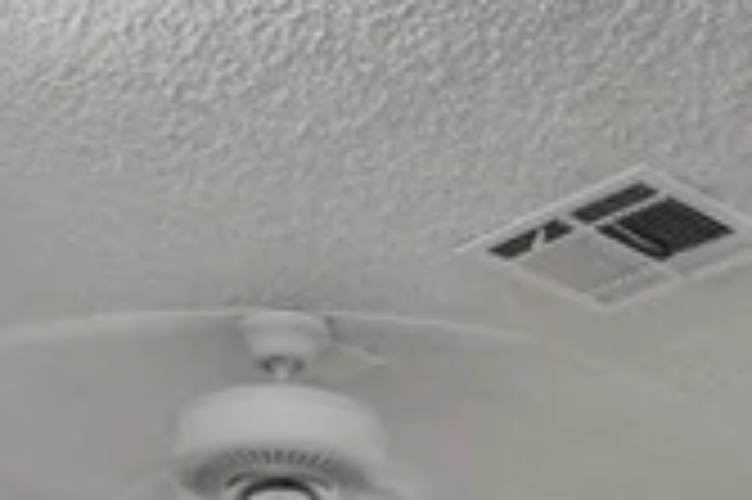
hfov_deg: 20.8
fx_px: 2045
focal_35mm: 98
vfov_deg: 11.6
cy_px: 1171
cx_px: 324
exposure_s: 1/8
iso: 640
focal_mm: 11
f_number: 9
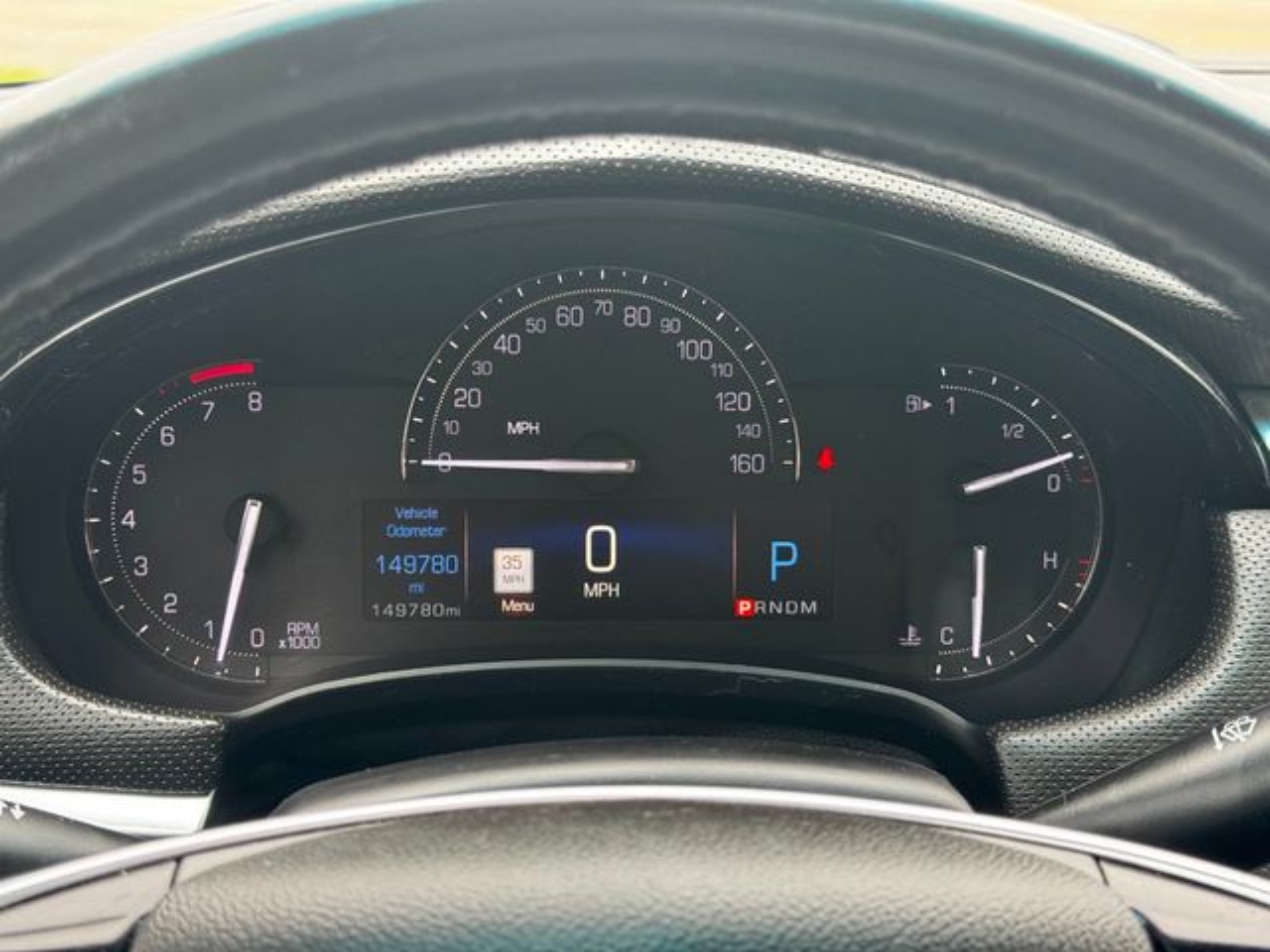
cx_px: 635
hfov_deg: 39.7
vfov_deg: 30.3
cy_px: 476
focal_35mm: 48
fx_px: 1761
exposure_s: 1/121
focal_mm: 6.76
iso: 64
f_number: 1.78
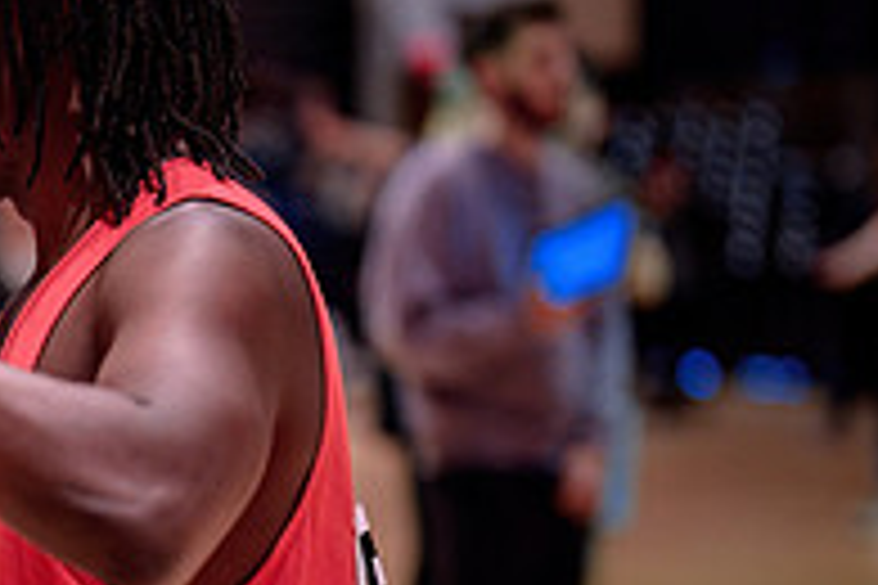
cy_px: 578
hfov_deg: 12.4
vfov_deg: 8.3
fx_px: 3999
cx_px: -45
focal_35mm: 164
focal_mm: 50
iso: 1250
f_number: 1.2
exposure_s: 1/250
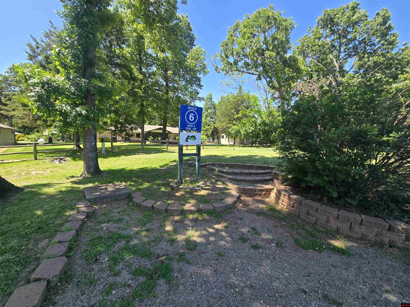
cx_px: 205
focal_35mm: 13
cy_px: 154
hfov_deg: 106.2
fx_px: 154
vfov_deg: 89.9
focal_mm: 2.2
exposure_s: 1/619
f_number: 2.2
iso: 50
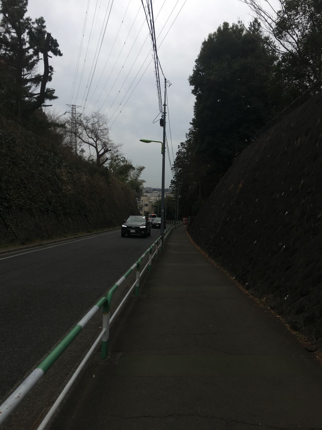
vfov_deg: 61.7
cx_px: 161
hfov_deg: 48.2
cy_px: 215
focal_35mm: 29
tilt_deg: +3.2
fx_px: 360
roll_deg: +0.8
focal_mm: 4.15
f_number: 2.2
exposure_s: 1/769
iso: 25
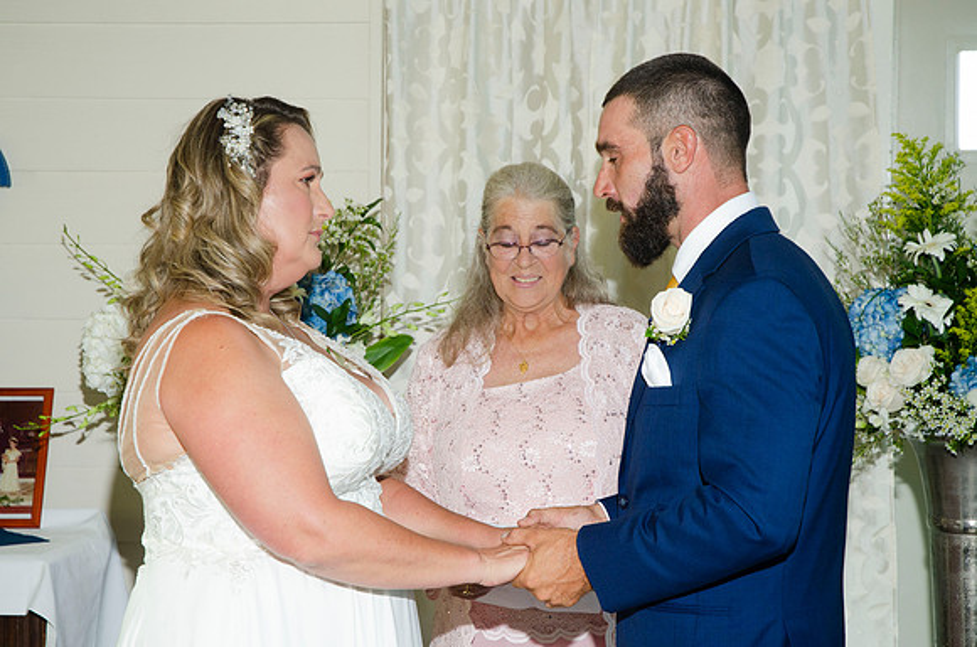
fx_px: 2234
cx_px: 488
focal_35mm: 82
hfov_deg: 24.7
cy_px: 324
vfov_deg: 16.5
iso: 400
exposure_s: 1/125
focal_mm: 55
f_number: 5.6
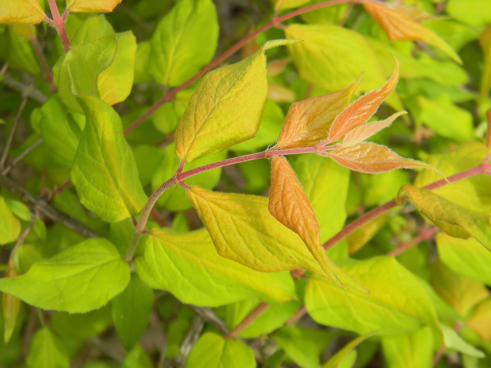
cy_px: 184
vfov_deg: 29.1
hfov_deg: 38.2
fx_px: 709
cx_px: 246
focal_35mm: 50
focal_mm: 12.2
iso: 80
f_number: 4.3
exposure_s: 1/177
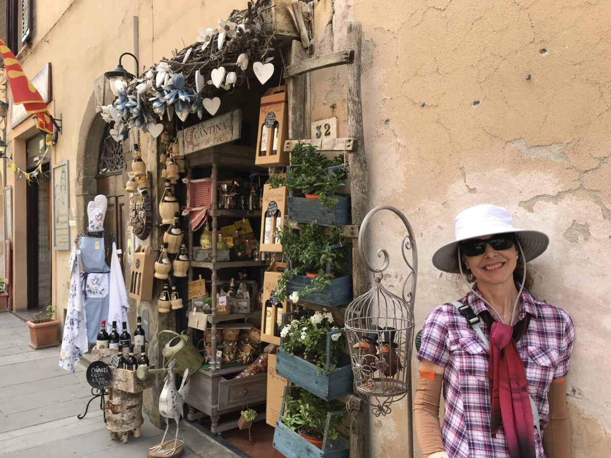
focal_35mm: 28
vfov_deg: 49.7
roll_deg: +0.2
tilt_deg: +2.4
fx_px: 494
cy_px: 229
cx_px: 306
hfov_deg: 63.4
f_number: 1.8
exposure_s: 1/370
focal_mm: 3.99
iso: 20
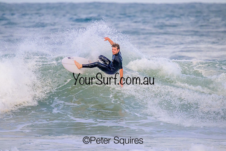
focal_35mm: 835
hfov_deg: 2.5
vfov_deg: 1.6
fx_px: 5245
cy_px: 76
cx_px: 113
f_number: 11
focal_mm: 800
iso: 3600
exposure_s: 1/2000
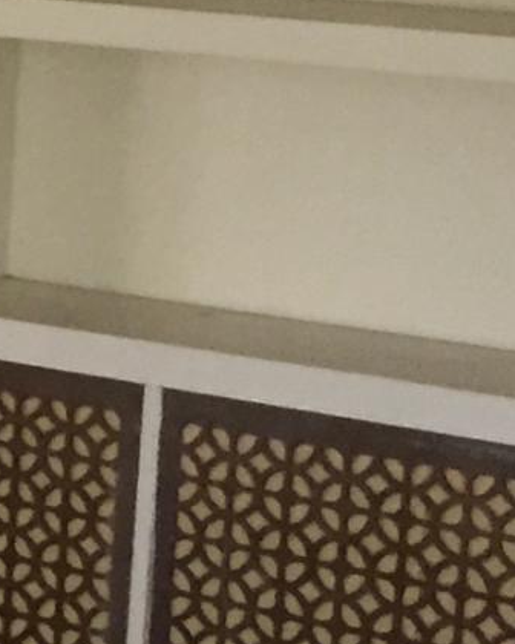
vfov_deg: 9.5
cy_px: 158
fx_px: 3849
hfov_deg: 6.0
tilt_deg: -4.8
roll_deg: -1.3
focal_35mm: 202
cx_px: -1743
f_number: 2.2
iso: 100
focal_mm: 4.15
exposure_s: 1/15
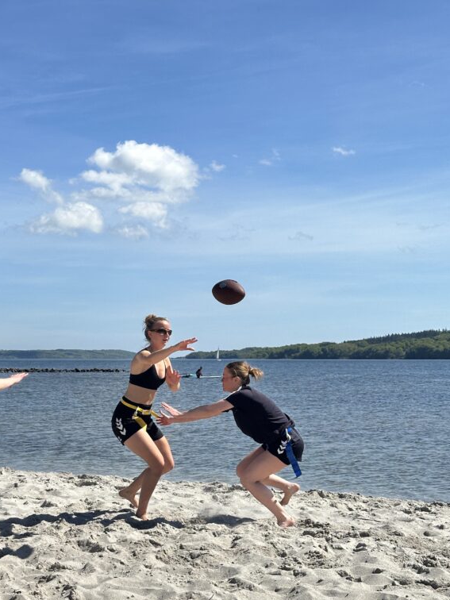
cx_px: 174
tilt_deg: +2.5
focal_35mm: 65
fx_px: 1127
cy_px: 356
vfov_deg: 29.8
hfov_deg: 22.5
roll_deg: -2.1
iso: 64
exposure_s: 1/7092
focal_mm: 6.86
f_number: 1.78
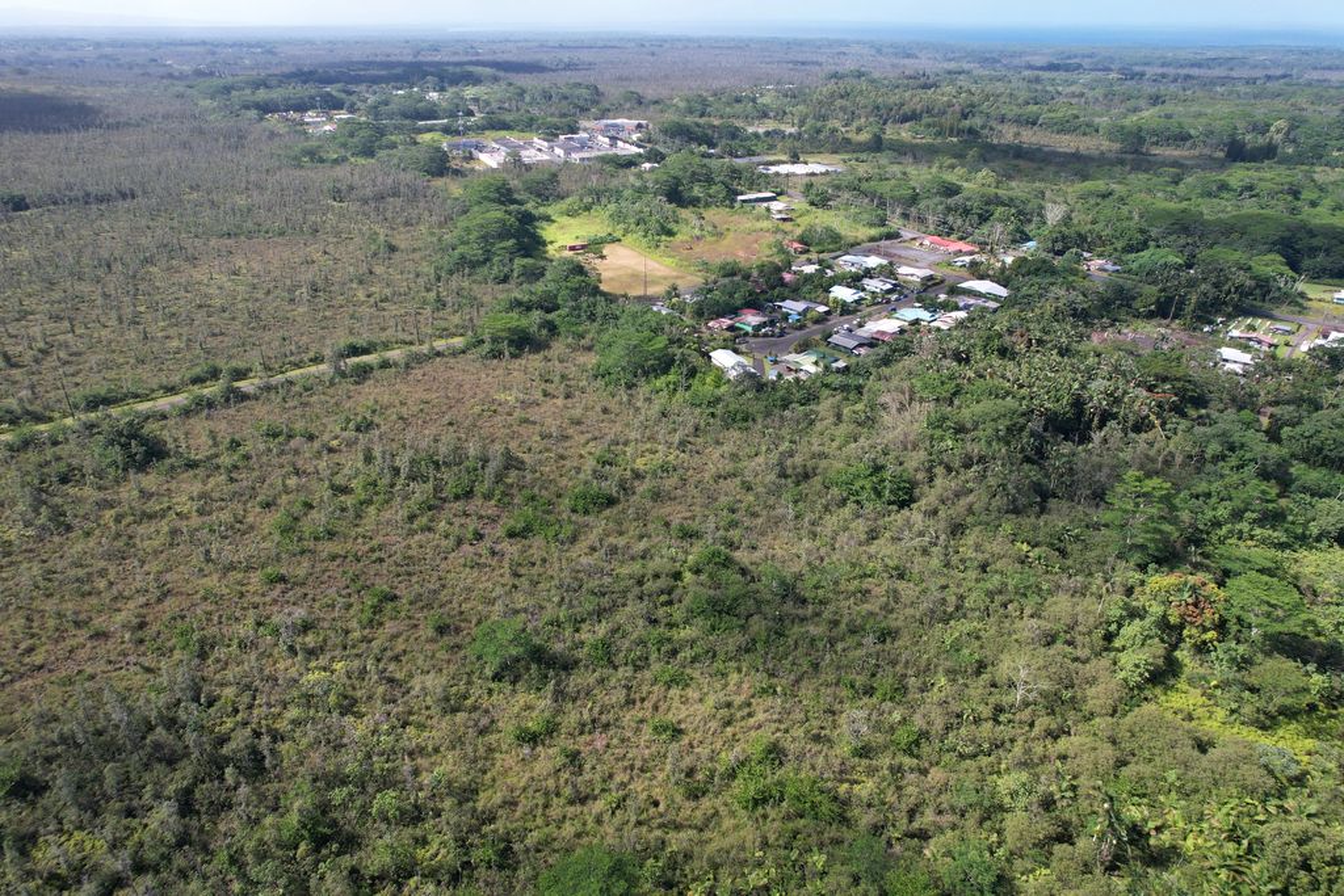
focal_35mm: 22
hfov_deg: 78.6
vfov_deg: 57.2
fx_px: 821
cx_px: 672
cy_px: 448
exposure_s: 1/800
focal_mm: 8.38
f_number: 2.8
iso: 100
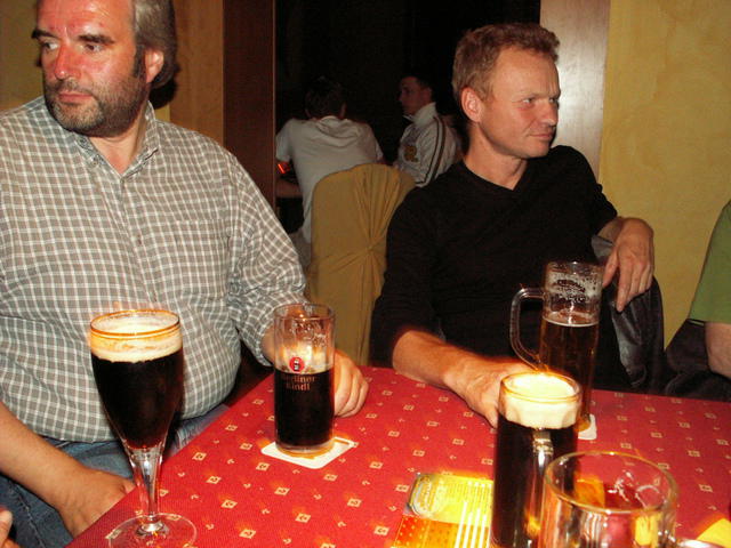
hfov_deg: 52.6
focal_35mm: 35
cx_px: 366
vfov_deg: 40.7
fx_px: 739
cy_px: 274
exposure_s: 1/40
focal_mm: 5.86
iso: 160
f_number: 2.8
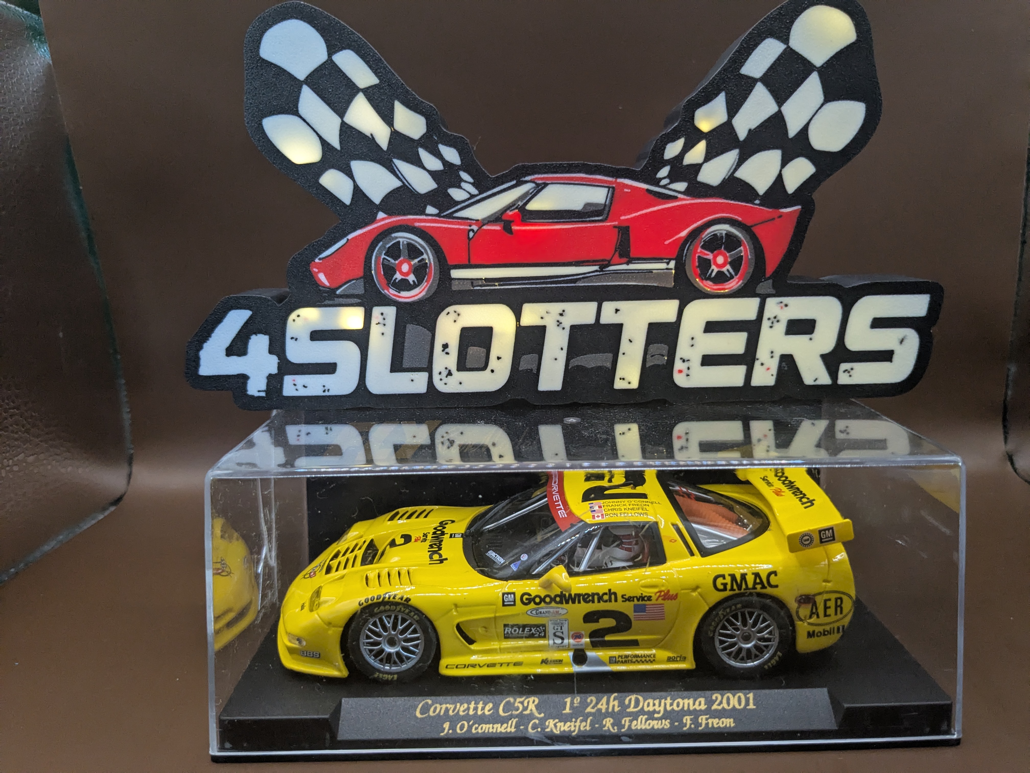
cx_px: 515
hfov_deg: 65.3
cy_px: 386
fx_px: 803
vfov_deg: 51.4
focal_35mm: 27
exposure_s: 1/99.9
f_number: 1.73
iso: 404
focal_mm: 4.38
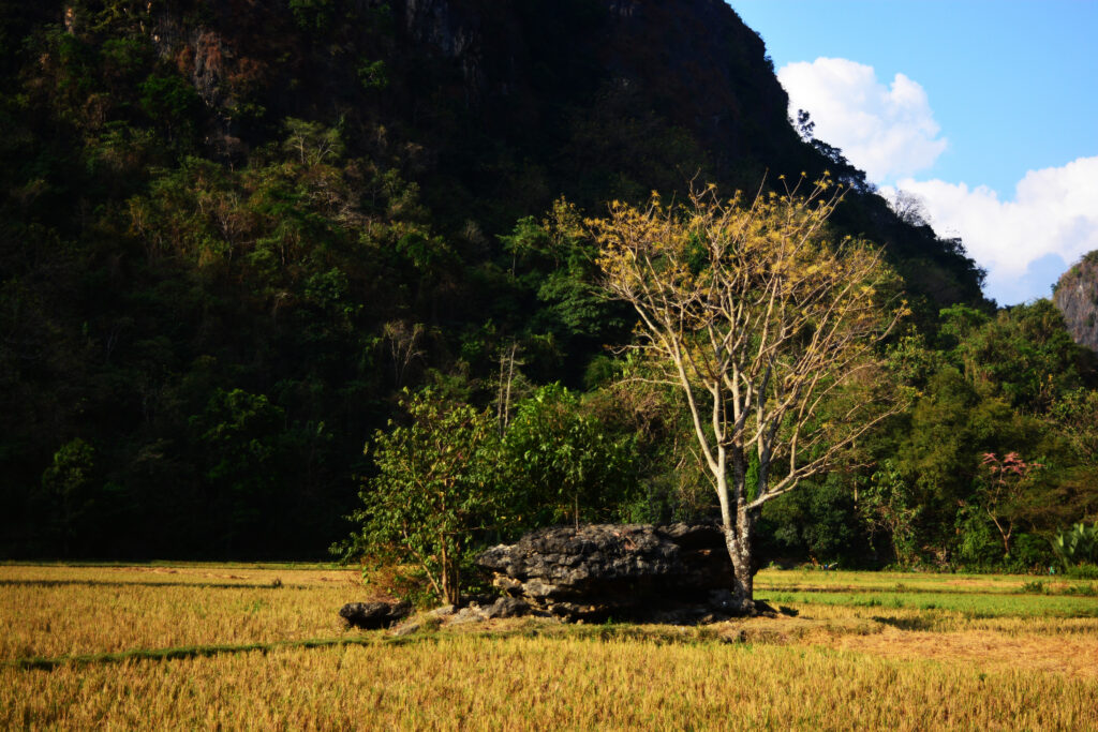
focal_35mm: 52
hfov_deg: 37.8
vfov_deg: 25.8
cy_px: 366
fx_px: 1601
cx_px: 549
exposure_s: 1/400
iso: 200
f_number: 4.5
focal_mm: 35
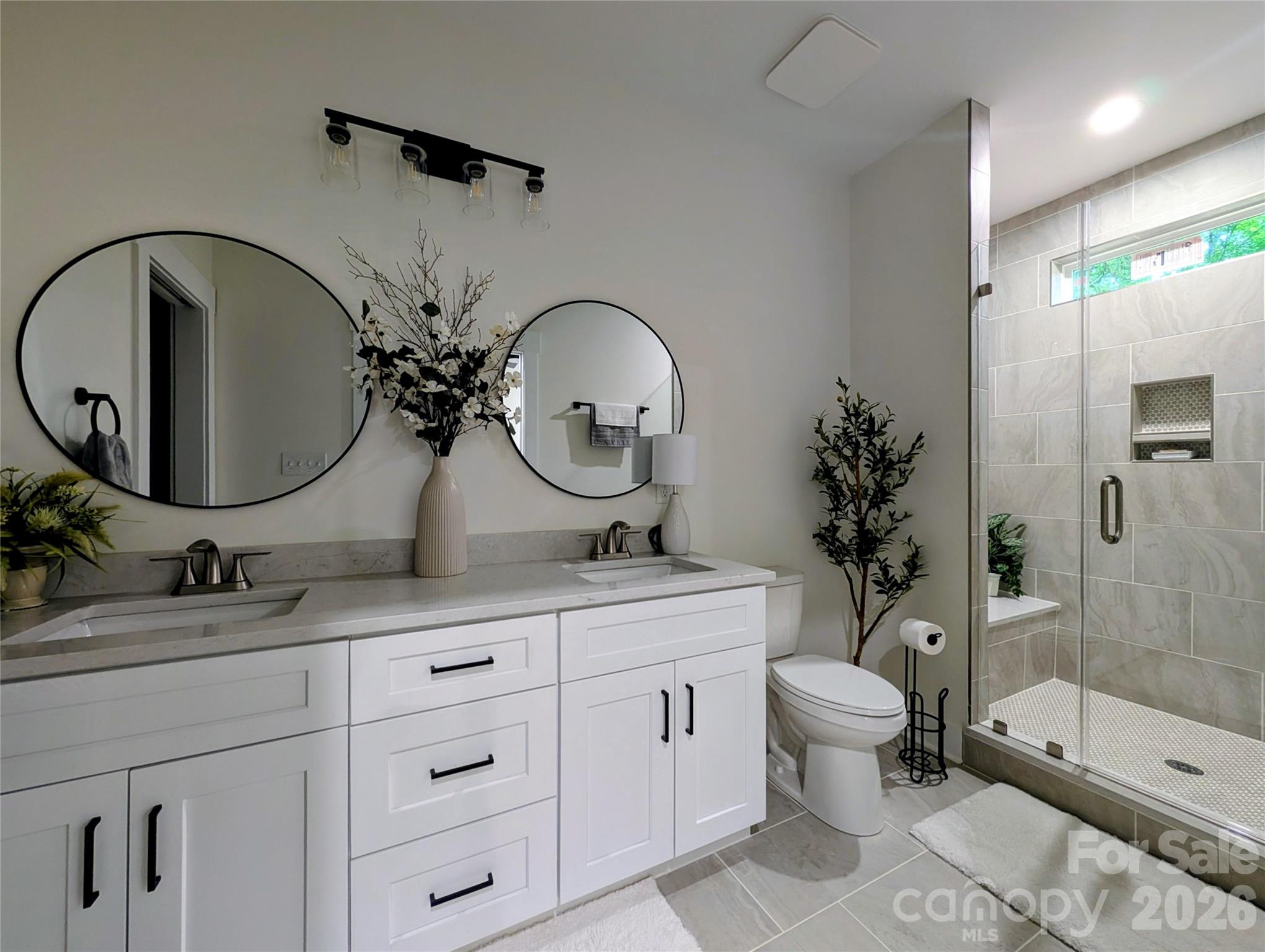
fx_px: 439
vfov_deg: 94.6
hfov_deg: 110.5
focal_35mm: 12
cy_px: 476
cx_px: 632
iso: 122
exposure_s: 1/24
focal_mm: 2.02
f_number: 1.7
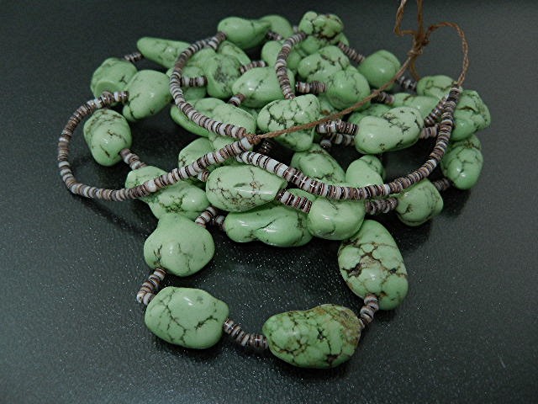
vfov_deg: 41.8
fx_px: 528
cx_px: 269
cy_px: 202
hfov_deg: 54.0
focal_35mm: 34
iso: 389
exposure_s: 1/30
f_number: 7.2
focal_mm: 6.2
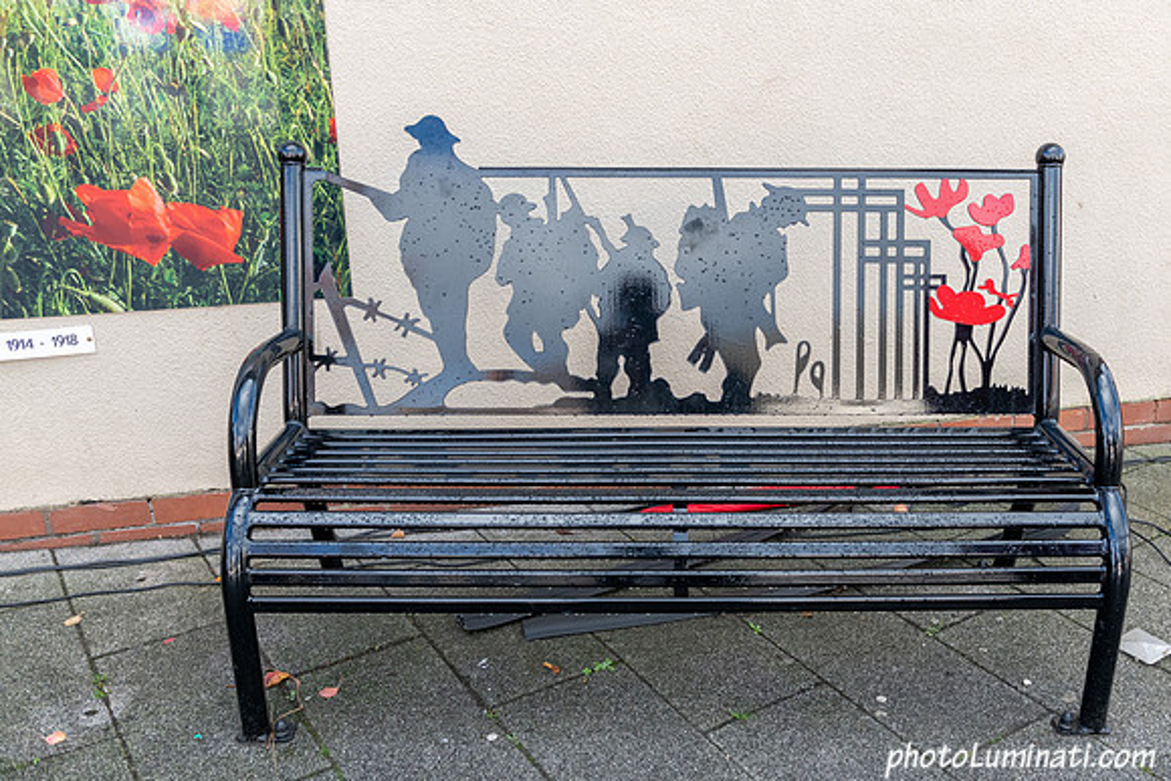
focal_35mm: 36
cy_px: 390
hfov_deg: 52.7
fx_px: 1178
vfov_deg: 36.7
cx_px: 662
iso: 640
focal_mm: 32
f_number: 5.6
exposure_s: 1/320
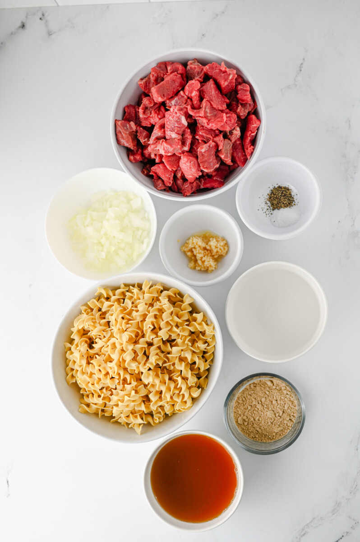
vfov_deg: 39.6
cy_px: 271
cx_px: 180
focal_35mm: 50
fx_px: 751
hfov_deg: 26.9
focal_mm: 50
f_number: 3.2
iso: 280
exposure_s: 1/250
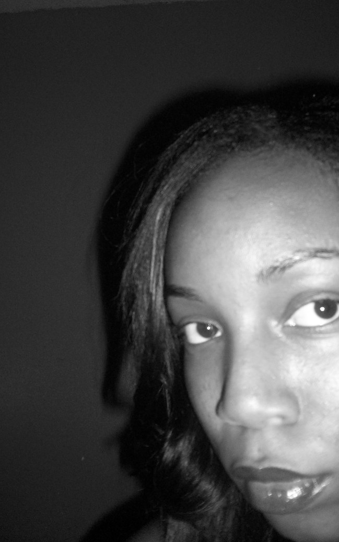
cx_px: 184
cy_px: 264
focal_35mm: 37
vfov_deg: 52.8
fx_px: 547
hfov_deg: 34.4
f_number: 2.8
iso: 160
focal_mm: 5.7
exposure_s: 1/60
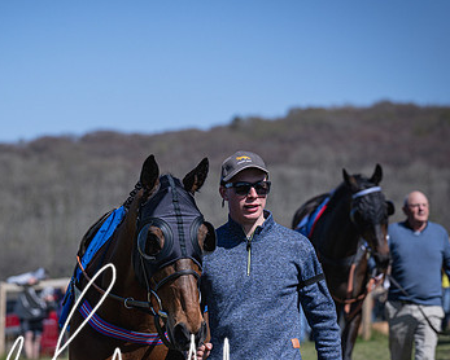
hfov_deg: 7.5
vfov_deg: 6.0
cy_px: 248
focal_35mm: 258
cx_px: 138
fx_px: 3438
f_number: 5
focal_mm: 140
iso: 180
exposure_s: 1/2000
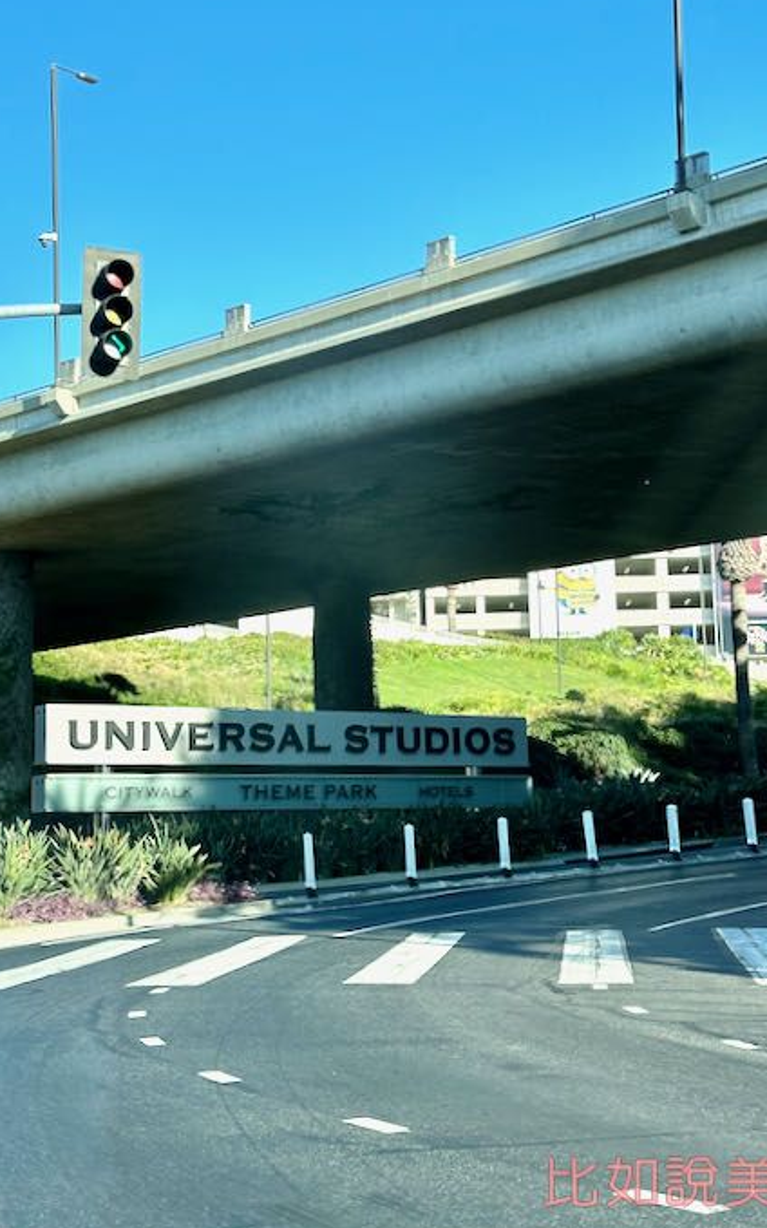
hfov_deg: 23.5
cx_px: 382
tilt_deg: +10.2
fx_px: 1841
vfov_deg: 36.9
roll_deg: +4.6
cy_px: 586
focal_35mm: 55
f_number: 1.78
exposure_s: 1/1227
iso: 64
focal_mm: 6.86
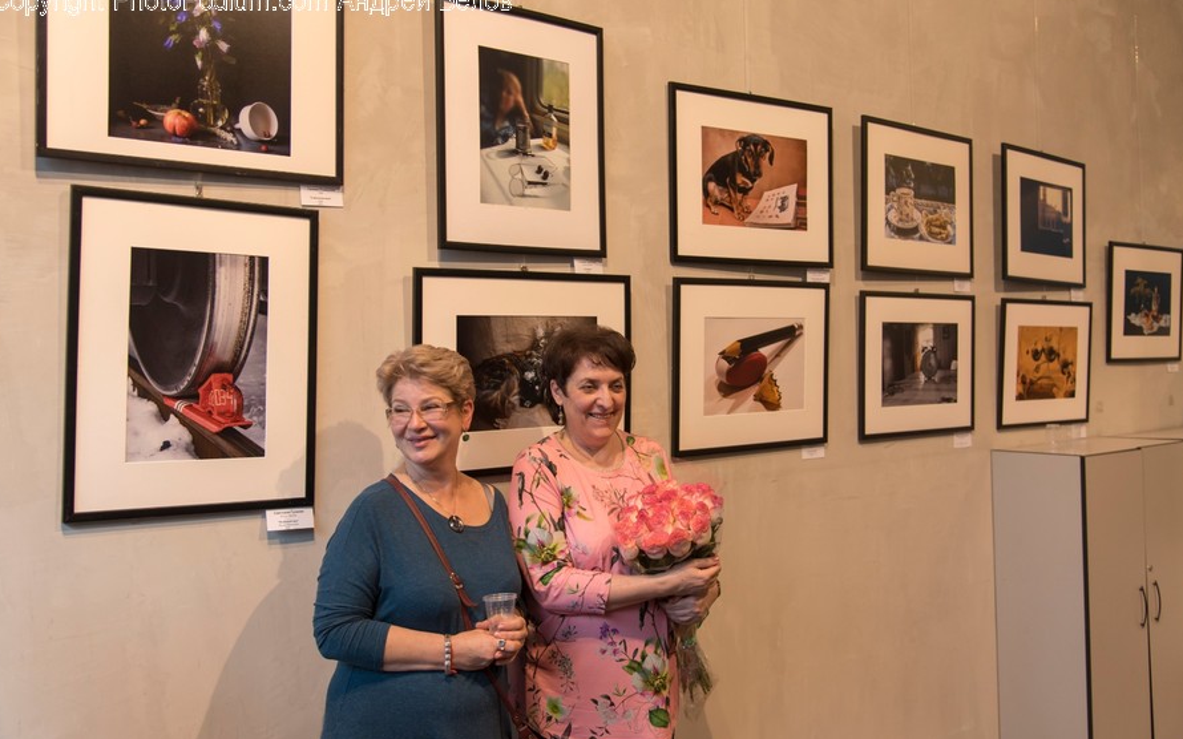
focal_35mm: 33
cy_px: 369
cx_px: 589
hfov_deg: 58.1
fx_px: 1064
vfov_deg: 38.3
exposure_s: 1/30
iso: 900
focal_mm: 32
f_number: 4
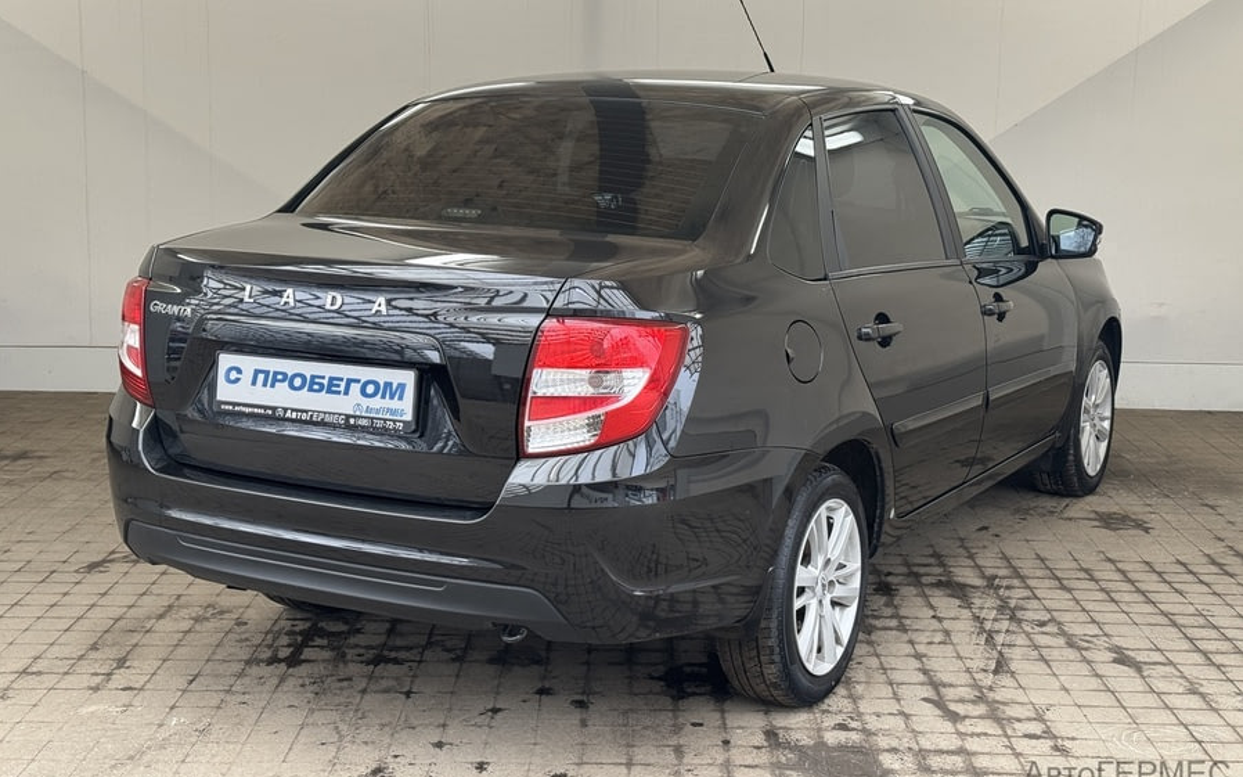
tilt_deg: -10.1
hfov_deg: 39.6
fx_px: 1727
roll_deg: -1.5
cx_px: 622
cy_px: 333
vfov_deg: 25.3
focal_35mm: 51
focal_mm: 6.76
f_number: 1.78
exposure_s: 1/333
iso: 64
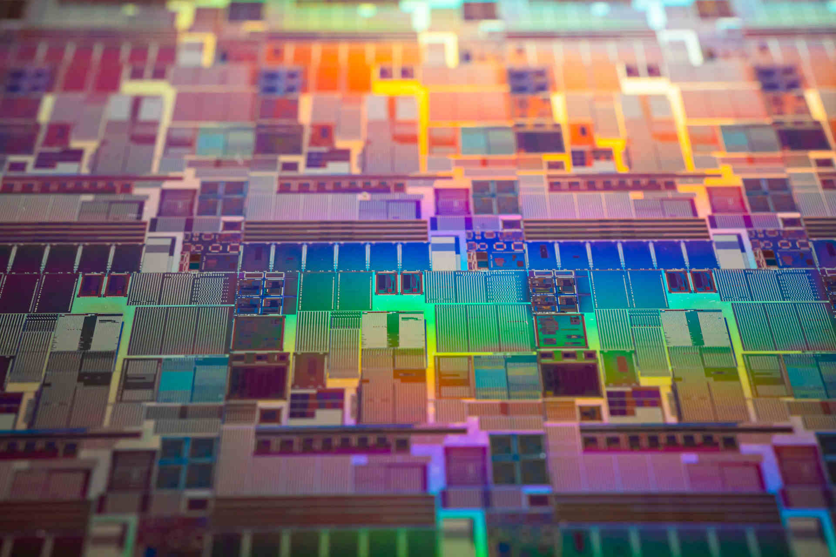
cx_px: 418
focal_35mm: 50
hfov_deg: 39.6
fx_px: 1161
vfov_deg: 27.0
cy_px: 278
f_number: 8
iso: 800
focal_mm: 50
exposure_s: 1/60
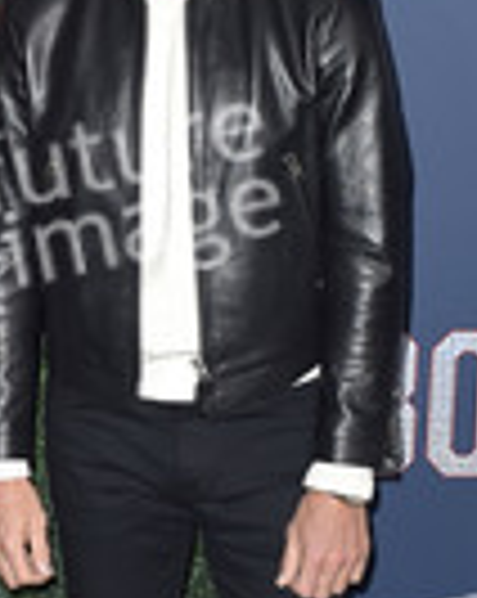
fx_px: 1804
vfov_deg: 18.7
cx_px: 182
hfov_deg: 15.0
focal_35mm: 102
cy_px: 436
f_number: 6.3
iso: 500
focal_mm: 36
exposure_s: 1/250
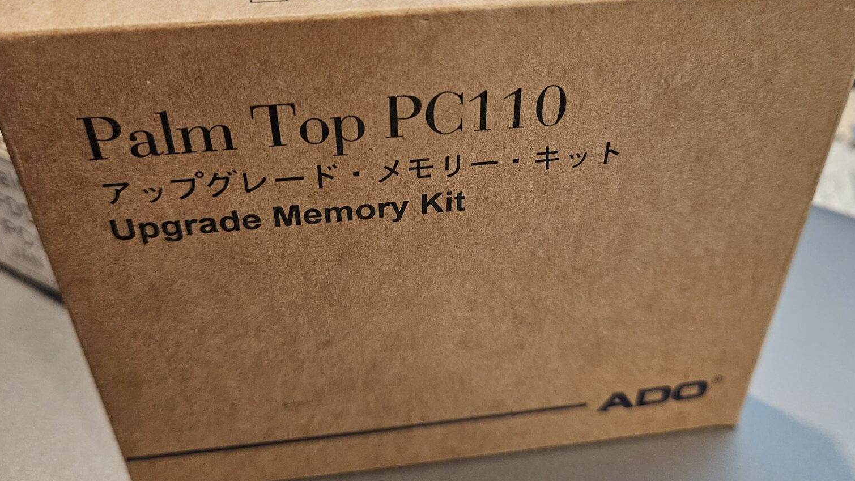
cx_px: 430
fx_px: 771
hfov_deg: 58.0
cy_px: 156
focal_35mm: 34
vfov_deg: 34.3
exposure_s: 1/100
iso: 500
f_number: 1.8
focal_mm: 5.4
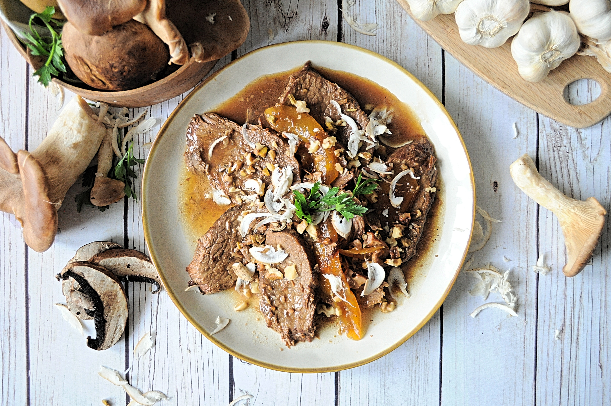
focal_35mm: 33
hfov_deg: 57.3
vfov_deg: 39.9
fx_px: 559
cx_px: 306
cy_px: 203
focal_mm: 22
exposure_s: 1/30
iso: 900
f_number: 4
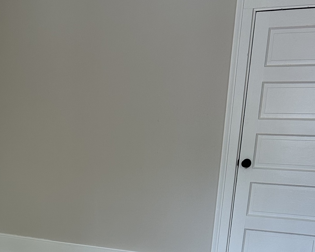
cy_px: 338
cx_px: 42
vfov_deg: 20.6
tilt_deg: -21.7
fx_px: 624
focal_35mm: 67
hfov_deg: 27.5
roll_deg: -1.7
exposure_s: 1/121
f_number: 1.78
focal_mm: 6.86
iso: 125
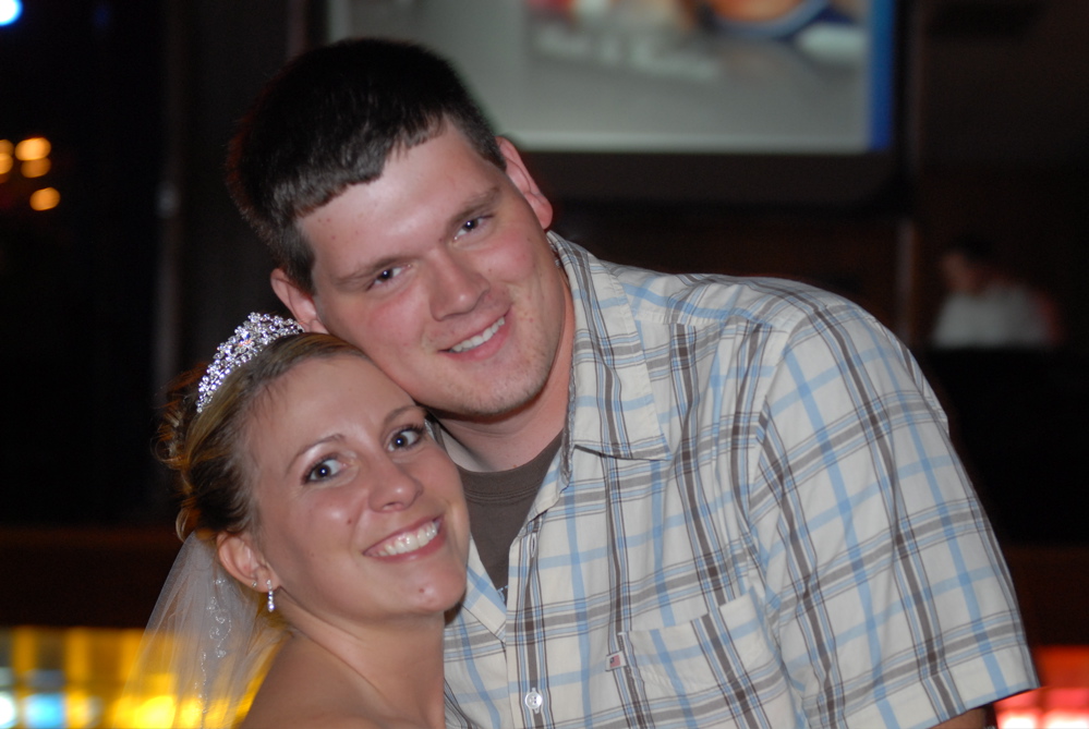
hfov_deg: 26.0
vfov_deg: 17.5
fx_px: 2363
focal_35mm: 78
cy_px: 364
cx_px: 544
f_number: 2.8
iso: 400
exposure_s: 1/20
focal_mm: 52
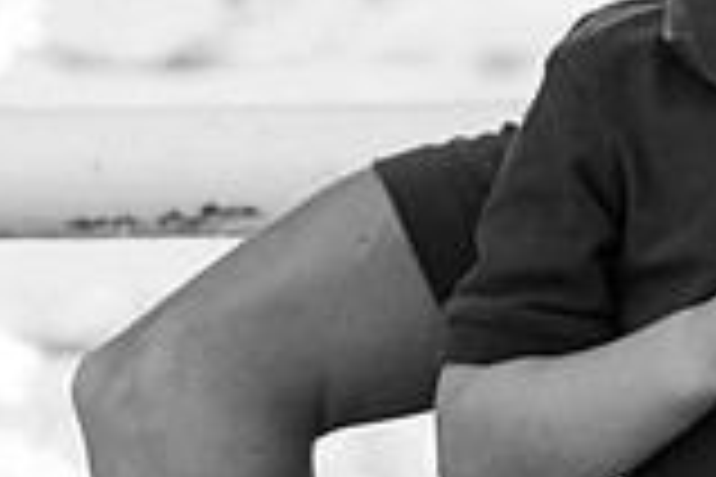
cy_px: -2
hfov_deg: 4.5
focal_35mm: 457
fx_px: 9089
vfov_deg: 3.0
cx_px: 1148
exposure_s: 1/125
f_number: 7.1
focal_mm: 125
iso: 800
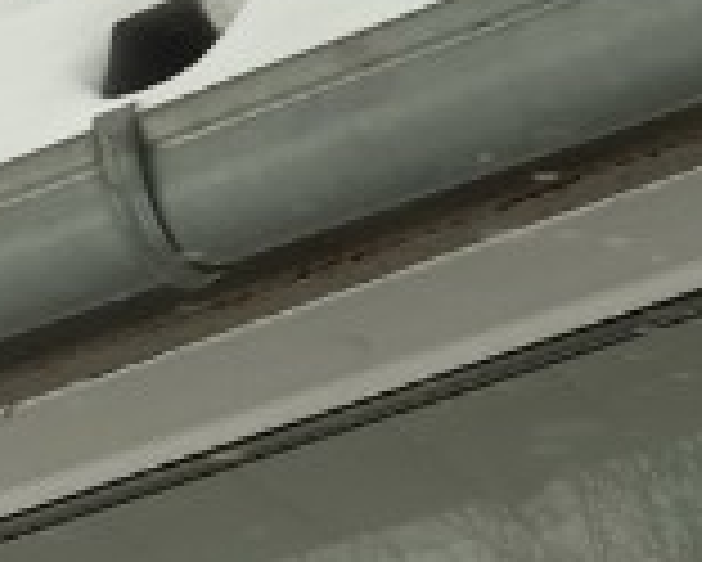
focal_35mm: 233
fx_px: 4844
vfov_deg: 6.2
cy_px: 1533
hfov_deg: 7.2
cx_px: -1496
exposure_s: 1/323
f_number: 2.2
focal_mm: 3.43
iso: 112
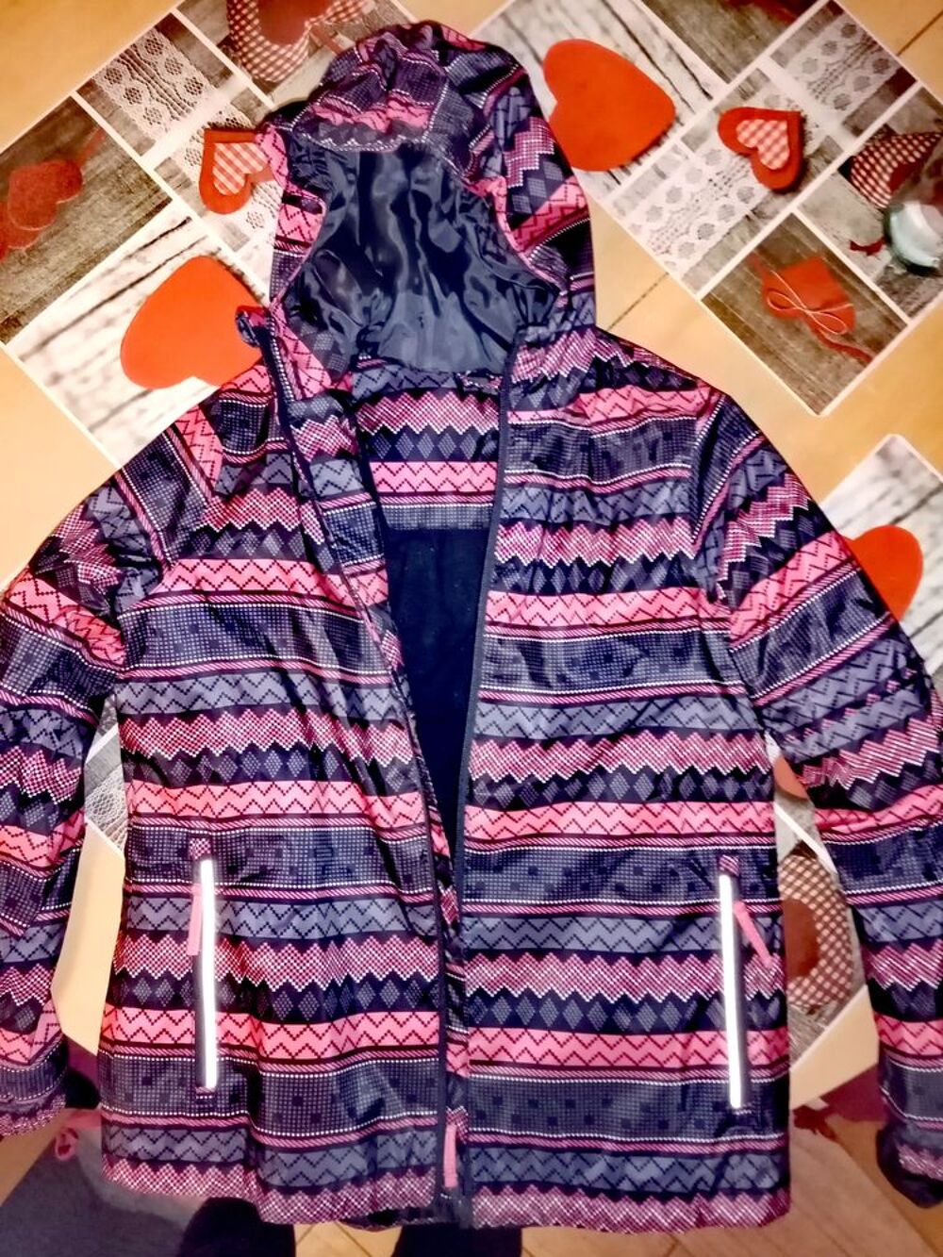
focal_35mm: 26
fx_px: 944
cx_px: 472
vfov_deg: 67.3
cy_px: 628
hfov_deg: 53.1
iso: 742
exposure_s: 1/25
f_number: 1.8
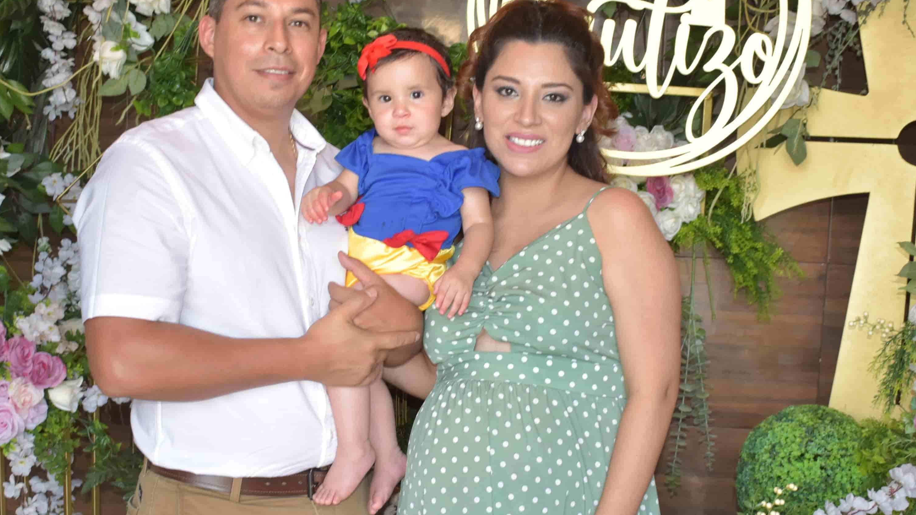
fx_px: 1287
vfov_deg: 22.6
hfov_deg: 39.2
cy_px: 318
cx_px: 436
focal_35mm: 53
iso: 800
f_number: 3.8
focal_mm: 24
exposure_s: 1/80
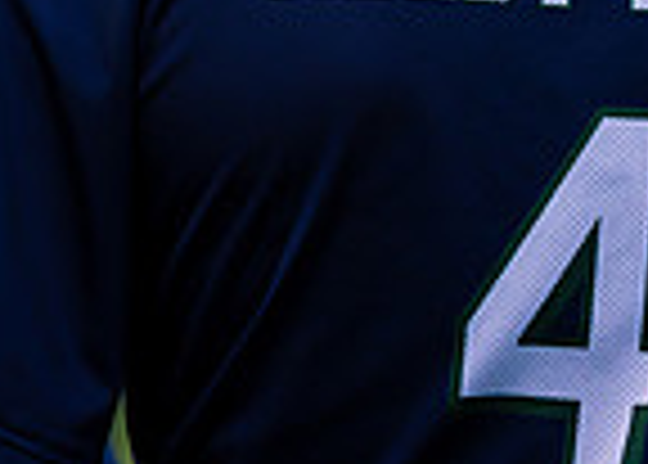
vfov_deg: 4.1
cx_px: 527
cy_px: -586
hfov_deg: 5.8
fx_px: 6408
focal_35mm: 348
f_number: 2.8
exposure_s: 1/1000
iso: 1250
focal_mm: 70
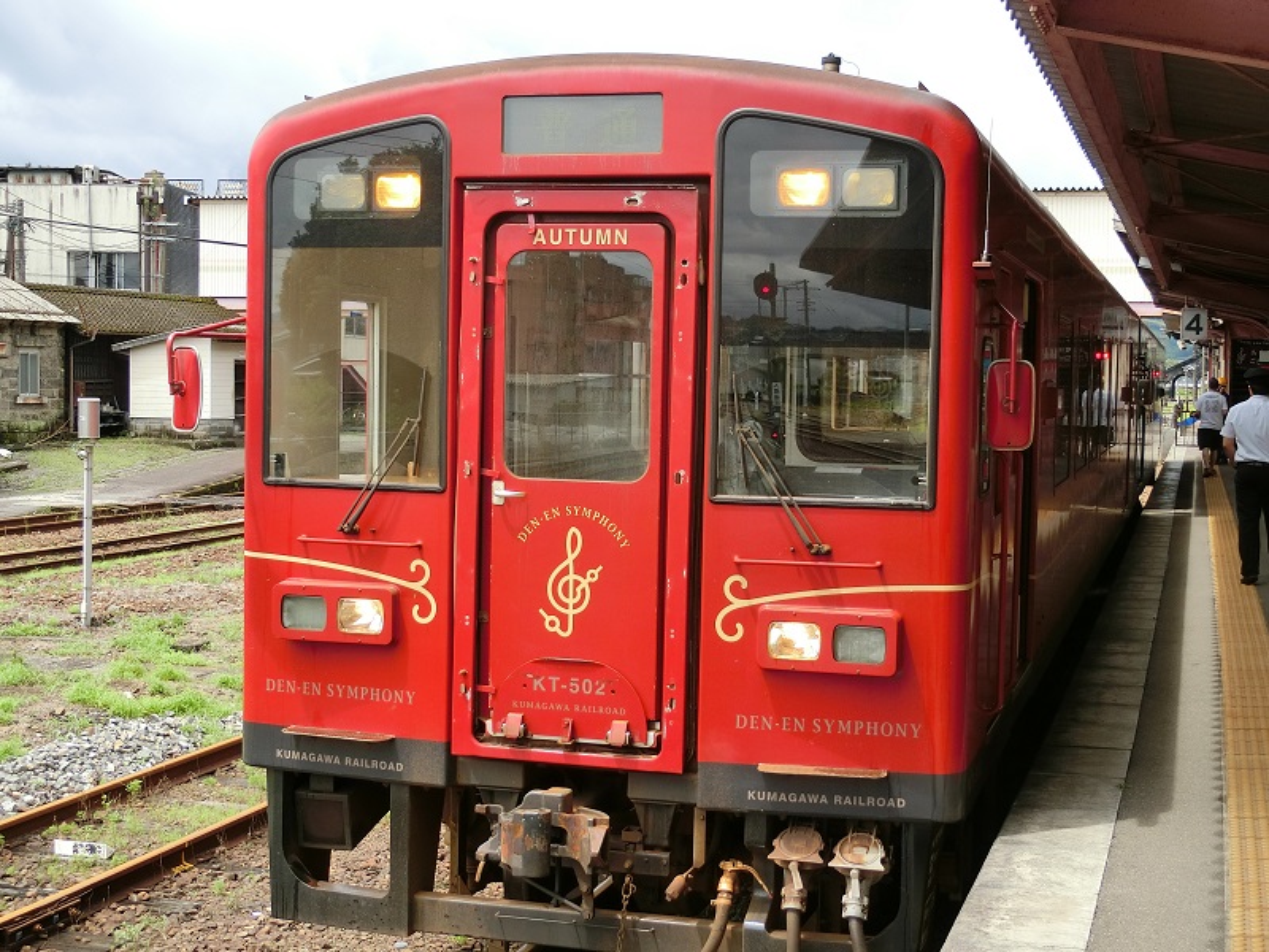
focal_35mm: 52
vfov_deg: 28.0
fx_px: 1906
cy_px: 476
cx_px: 634
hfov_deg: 36.8
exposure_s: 1/250
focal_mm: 9.3
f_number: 4.7
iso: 80
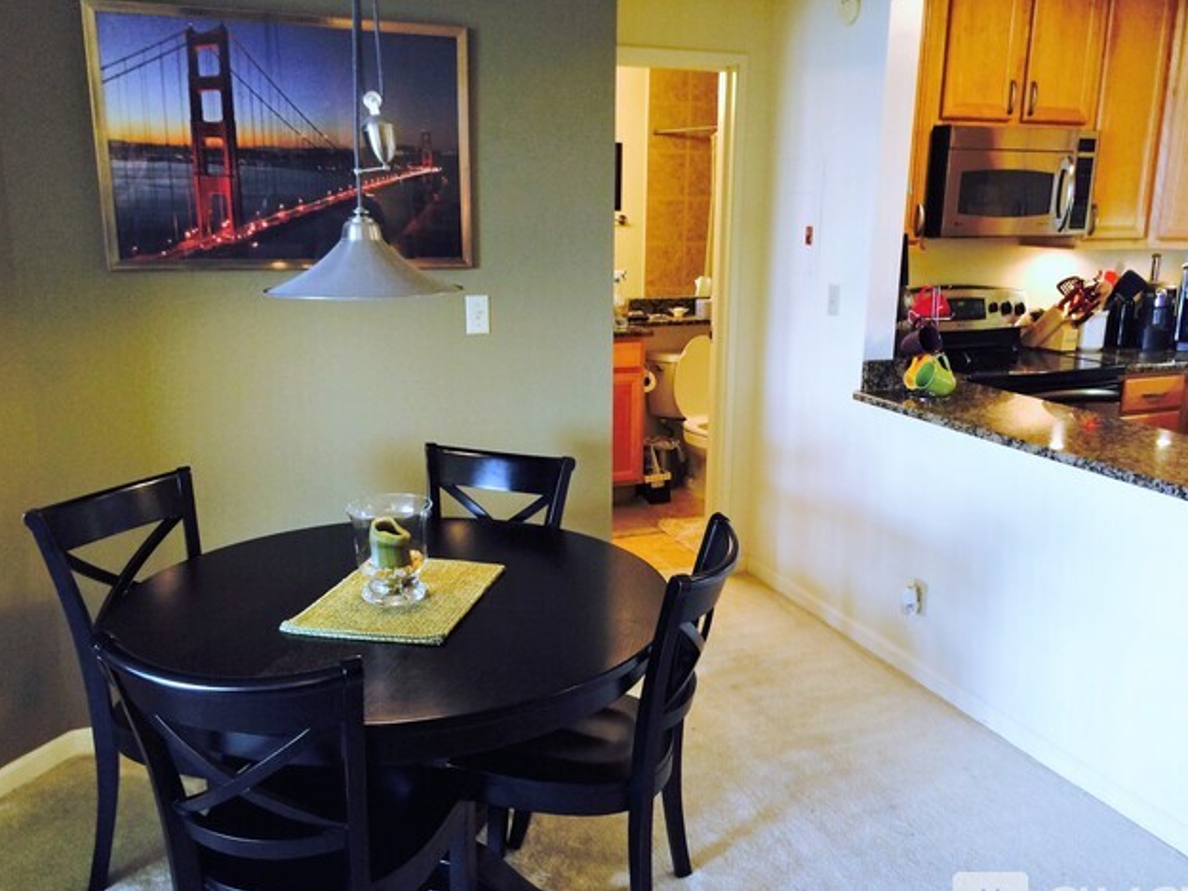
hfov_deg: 58.3
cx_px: 625
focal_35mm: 31
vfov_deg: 45.4
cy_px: 472
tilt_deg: -15.5
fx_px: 1064
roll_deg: -1.2
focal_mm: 4.15
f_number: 2.2
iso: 100
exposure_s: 1/30
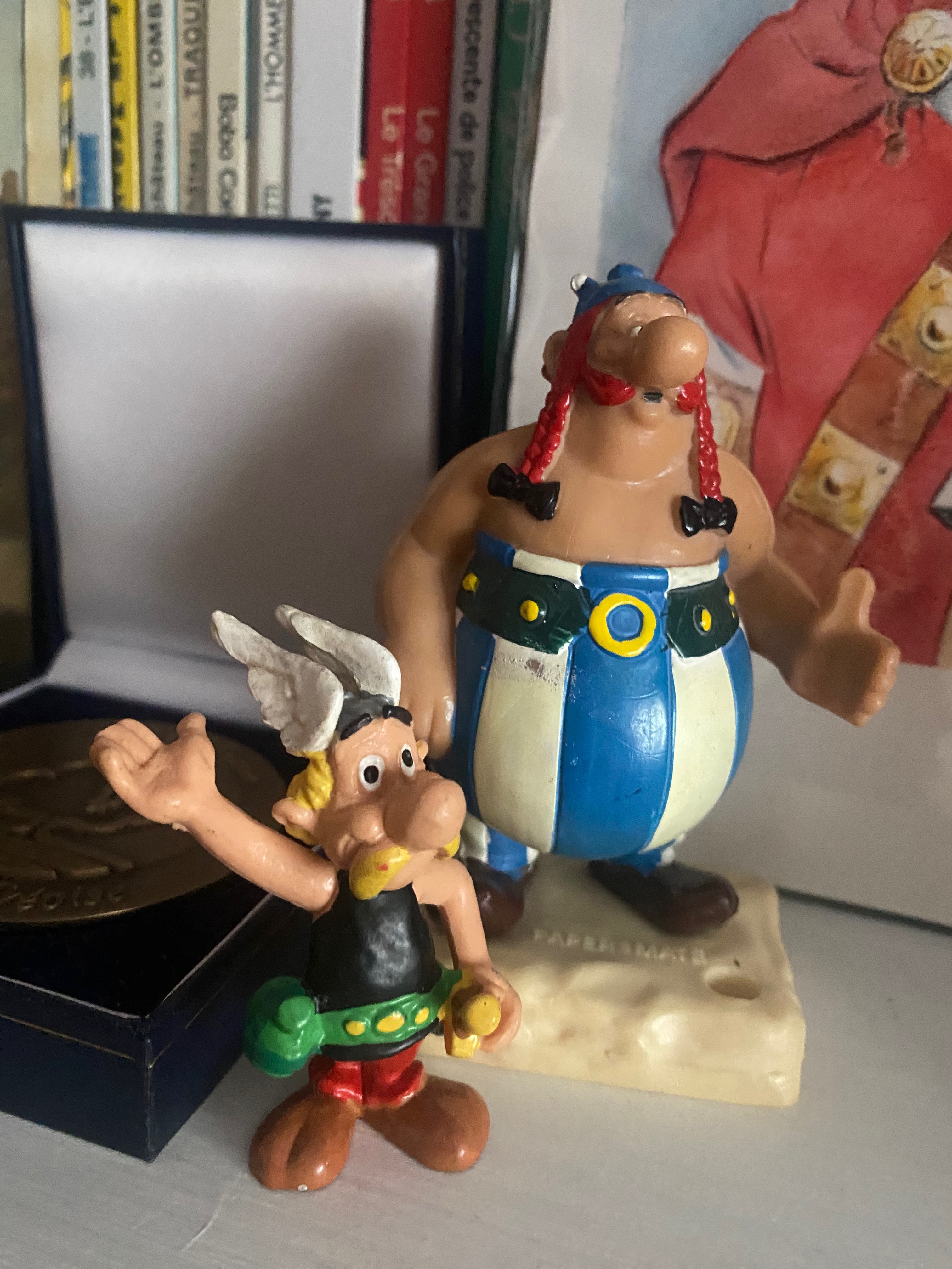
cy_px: 634
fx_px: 953
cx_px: 476
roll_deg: -4.0
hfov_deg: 53.1
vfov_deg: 67.3
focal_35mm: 26
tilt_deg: -13.3
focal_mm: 4.25
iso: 800
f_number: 1.8
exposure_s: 1/30
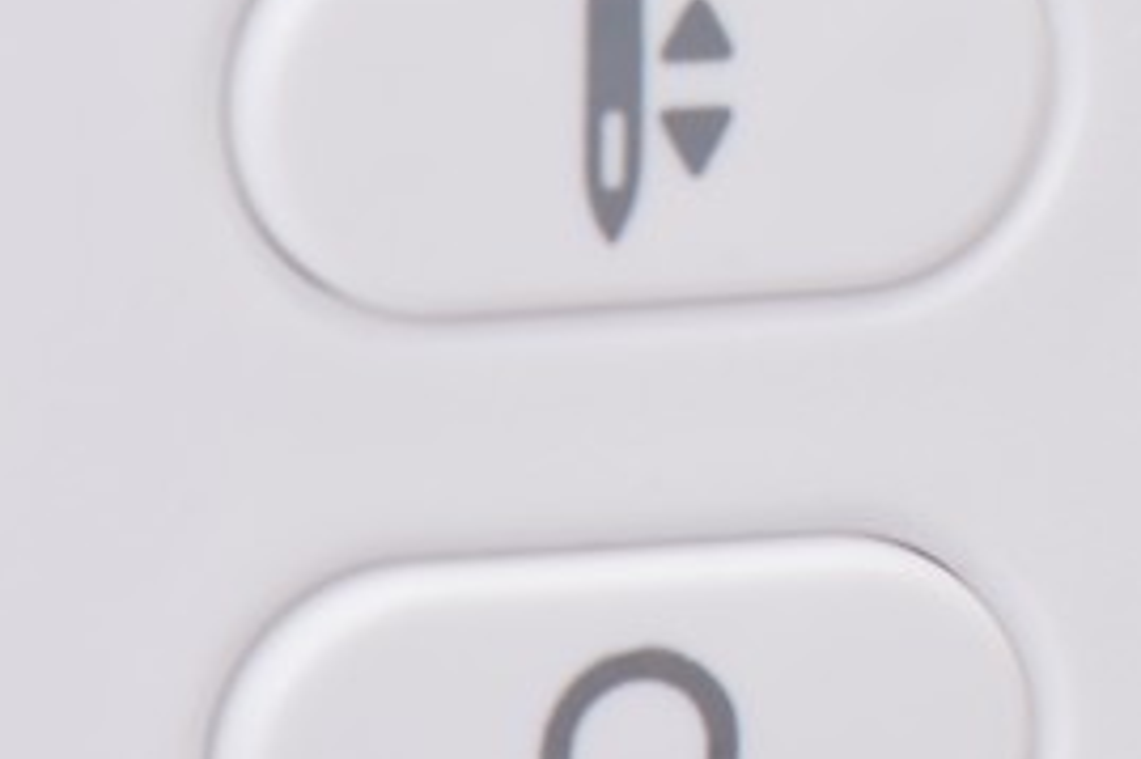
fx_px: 14855
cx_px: 2155
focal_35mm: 469
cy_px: -437
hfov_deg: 4.3
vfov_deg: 2.9
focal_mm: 105
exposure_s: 1/160
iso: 64
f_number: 11
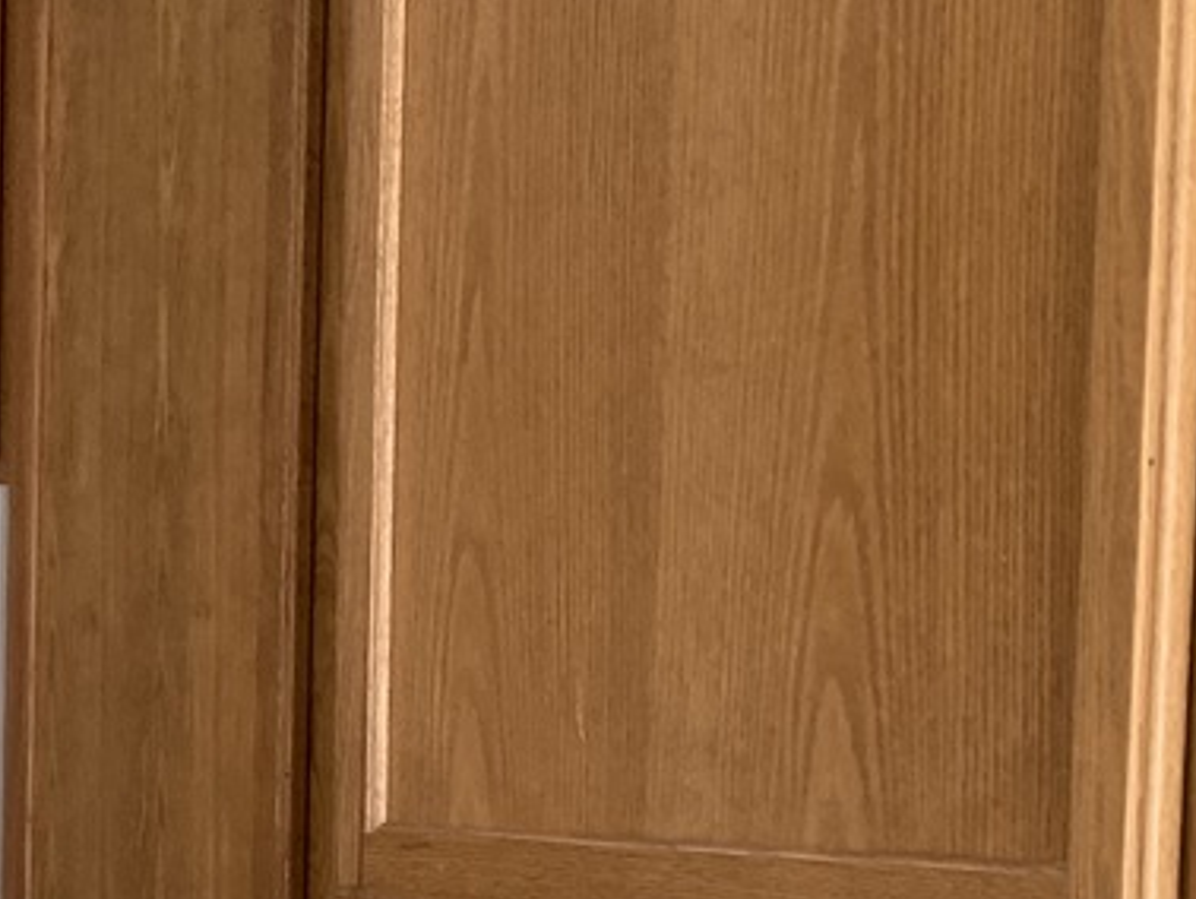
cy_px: 988
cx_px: -1044
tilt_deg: -5.0
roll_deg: +0.0
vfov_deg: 14.6
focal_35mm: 99
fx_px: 3423
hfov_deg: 16.2
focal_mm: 4.25
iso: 64
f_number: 1.8
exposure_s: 1/60
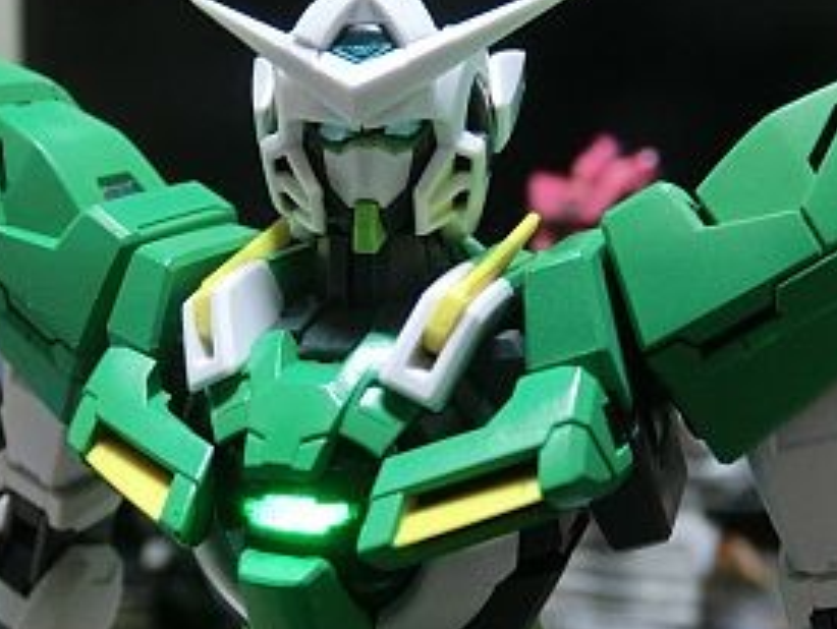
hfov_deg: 41.2
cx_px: 400
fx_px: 1113
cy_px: 327
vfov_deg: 31.6
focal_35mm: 46
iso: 800
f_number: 3
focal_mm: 5
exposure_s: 1/60
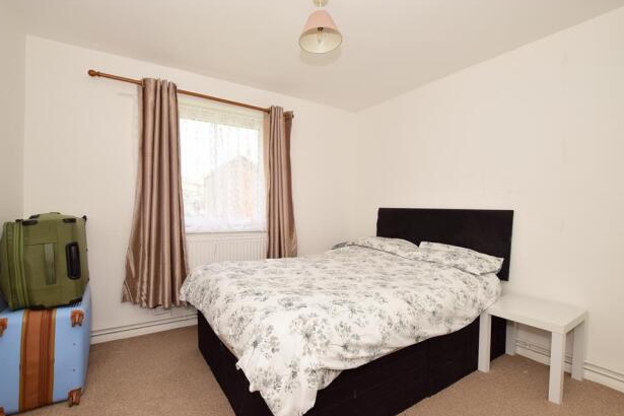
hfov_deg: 96.7
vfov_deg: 73.7
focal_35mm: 16
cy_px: 215
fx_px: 277
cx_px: 308
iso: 400
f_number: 8
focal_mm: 10
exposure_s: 1/200
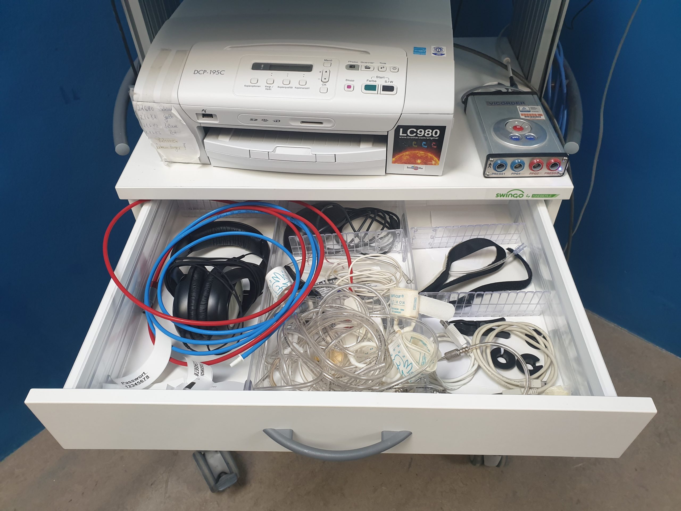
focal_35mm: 26
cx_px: 340
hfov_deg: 67.3
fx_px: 511
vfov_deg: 53.1
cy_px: 256
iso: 160
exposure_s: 1/50
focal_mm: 4.3
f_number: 2.4
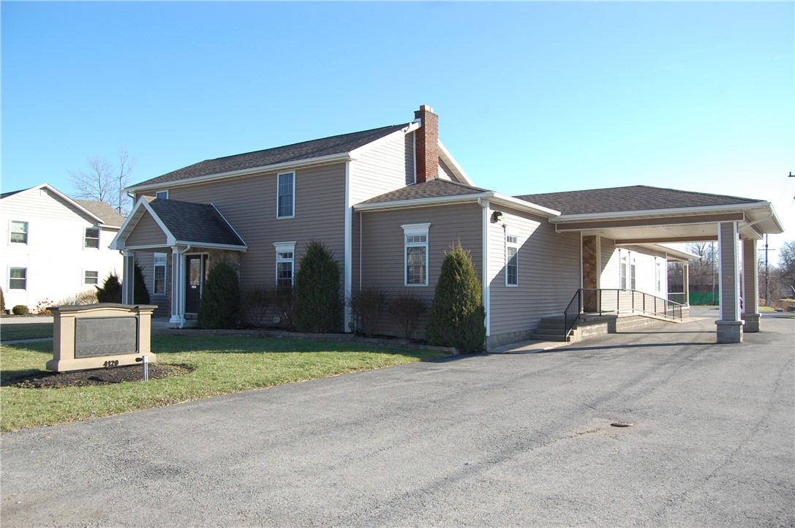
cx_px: 398
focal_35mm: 27
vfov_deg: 47.8
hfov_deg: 67.4
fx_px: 596
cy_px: 264
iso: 250
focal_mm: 18
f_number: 5.6
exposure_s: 1/500
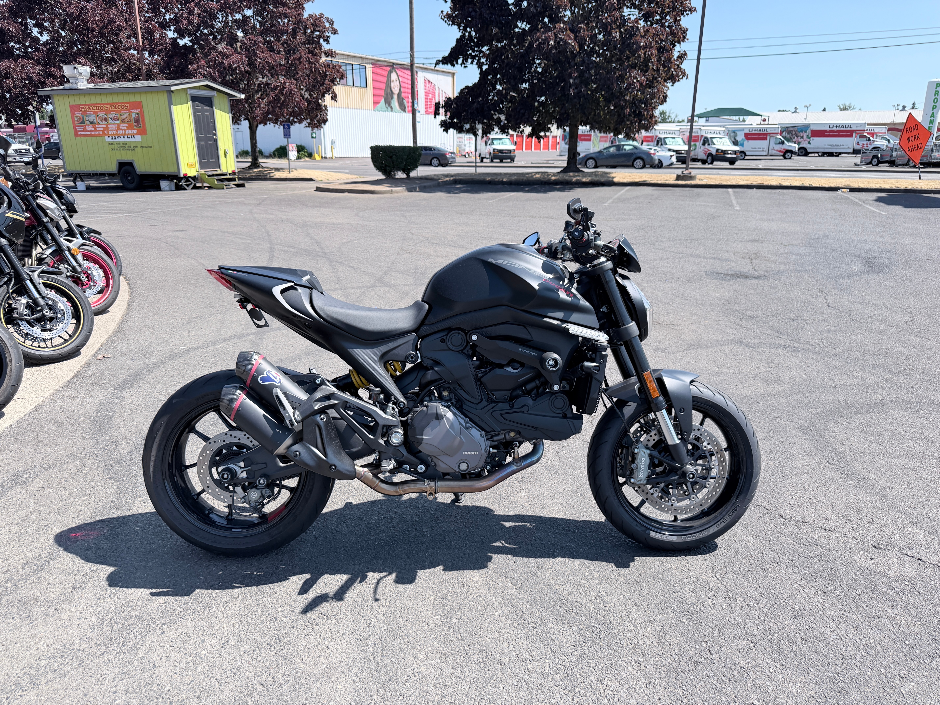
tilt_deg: -16.4
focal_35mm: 24
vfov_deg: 56.8
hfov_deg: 71.6
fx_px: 652
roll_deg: -0.9
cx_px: 470
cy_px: 352
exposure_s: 1/2370
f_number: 1.78
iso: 100
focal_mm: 6.76
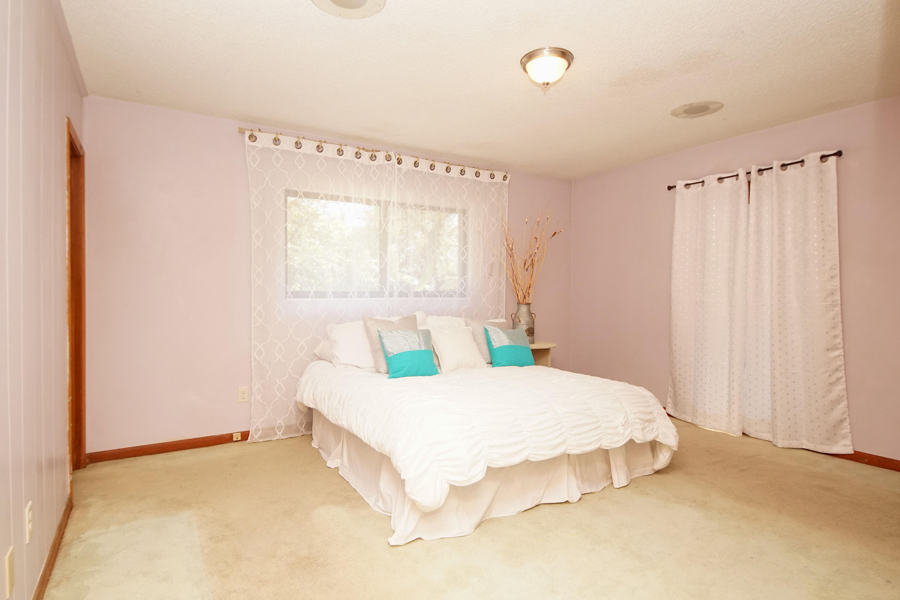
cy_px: 300
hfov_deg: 90.0
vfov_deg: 67.4
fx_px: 450
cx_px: 450
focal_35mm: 18
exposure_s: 1/160
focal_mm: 12
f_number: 4.5
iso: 1250
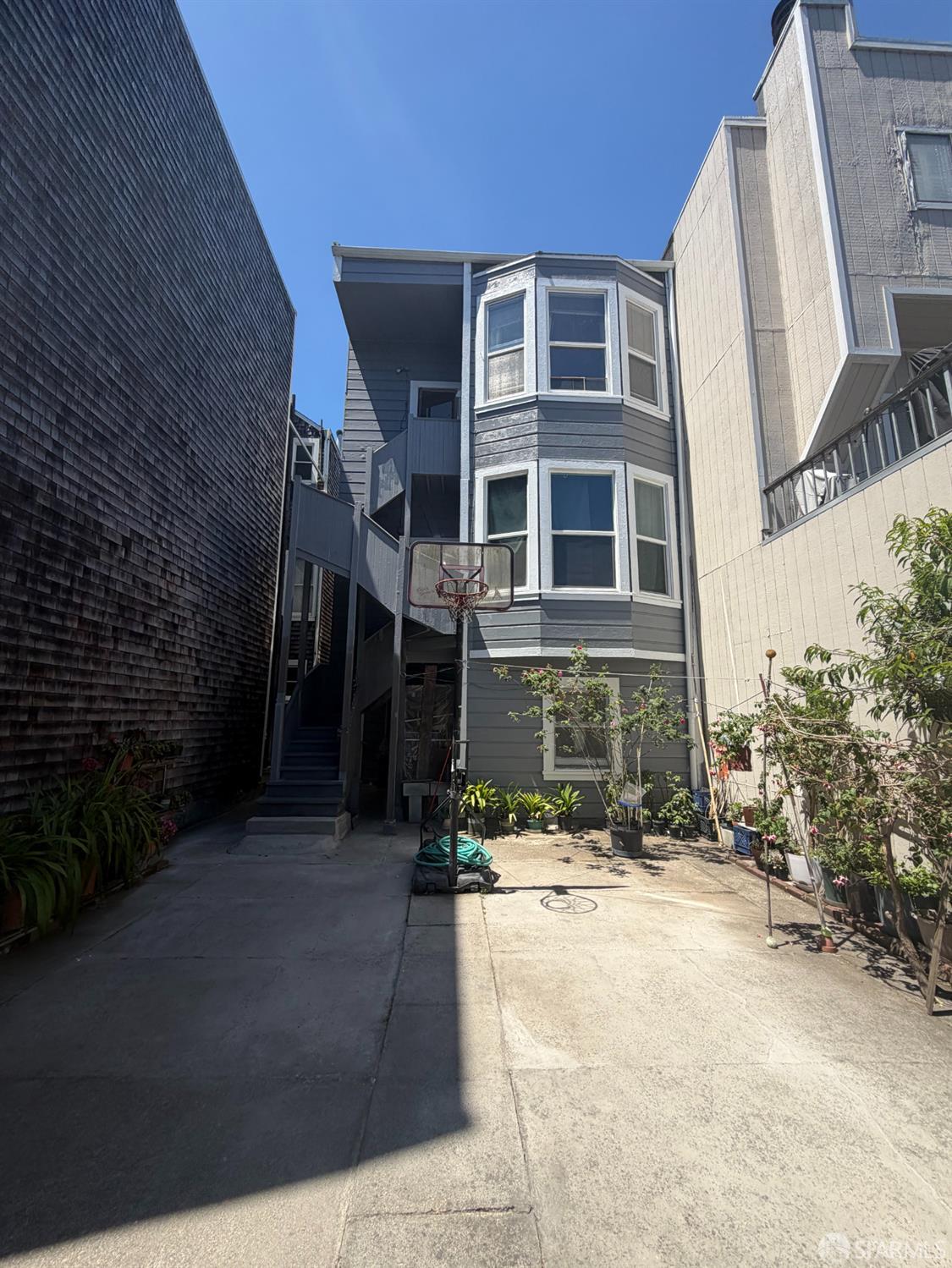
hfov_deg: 85.7
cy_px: 634
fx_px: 513
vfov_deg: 102.0
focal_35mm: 14
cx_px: 476
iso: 25
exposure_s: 1/770
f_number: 2.2
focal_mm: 2.22
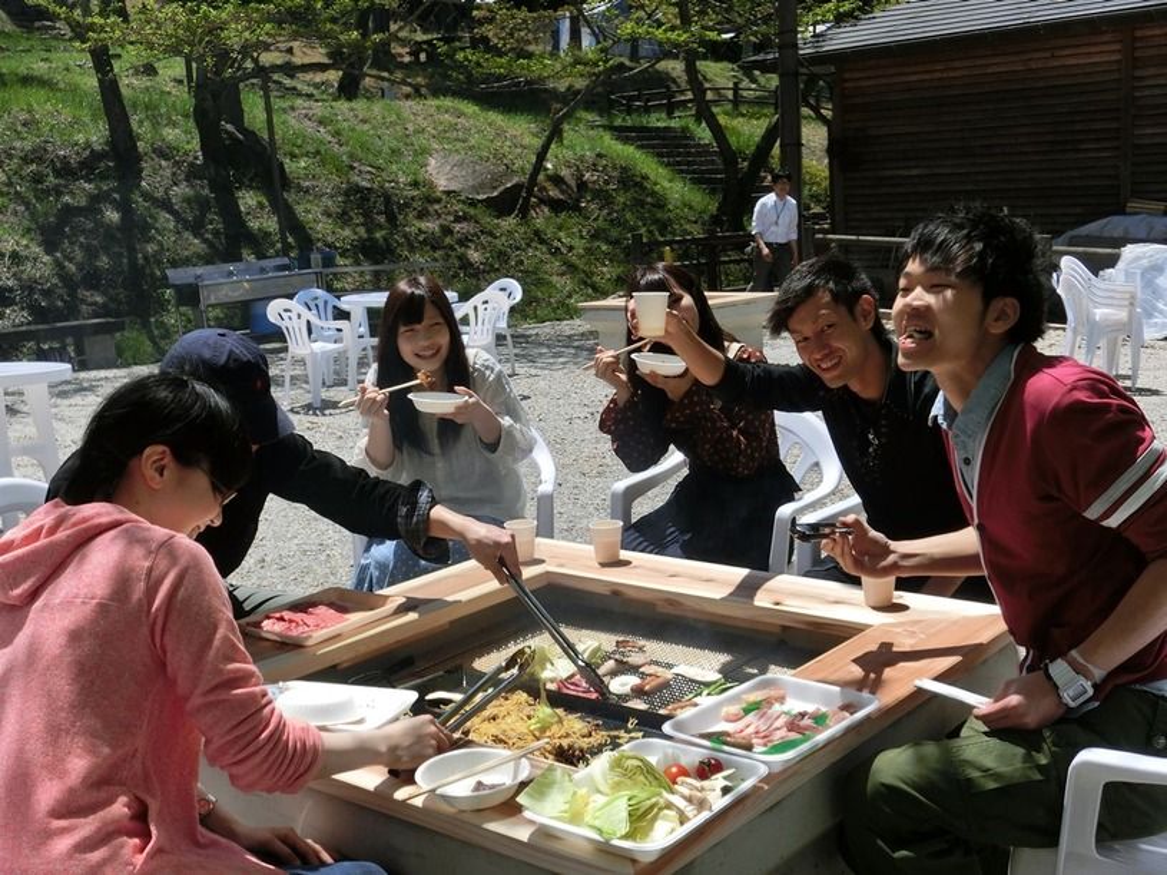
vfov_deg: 32.9
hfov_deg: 43.0
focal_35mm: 44
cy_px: 438
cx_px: 584
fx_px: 1483
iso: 80
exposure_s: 1/200
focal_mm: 7.9
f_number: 9.7
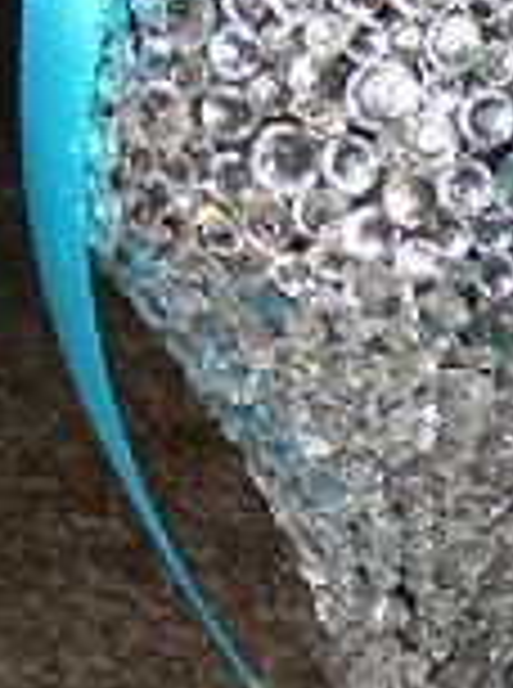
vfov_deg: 20.5
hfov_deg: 15.4
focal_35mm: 94
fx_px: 1865
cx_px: 490
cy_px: 81
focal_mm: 5
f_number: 7
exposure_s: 1/26
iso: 200
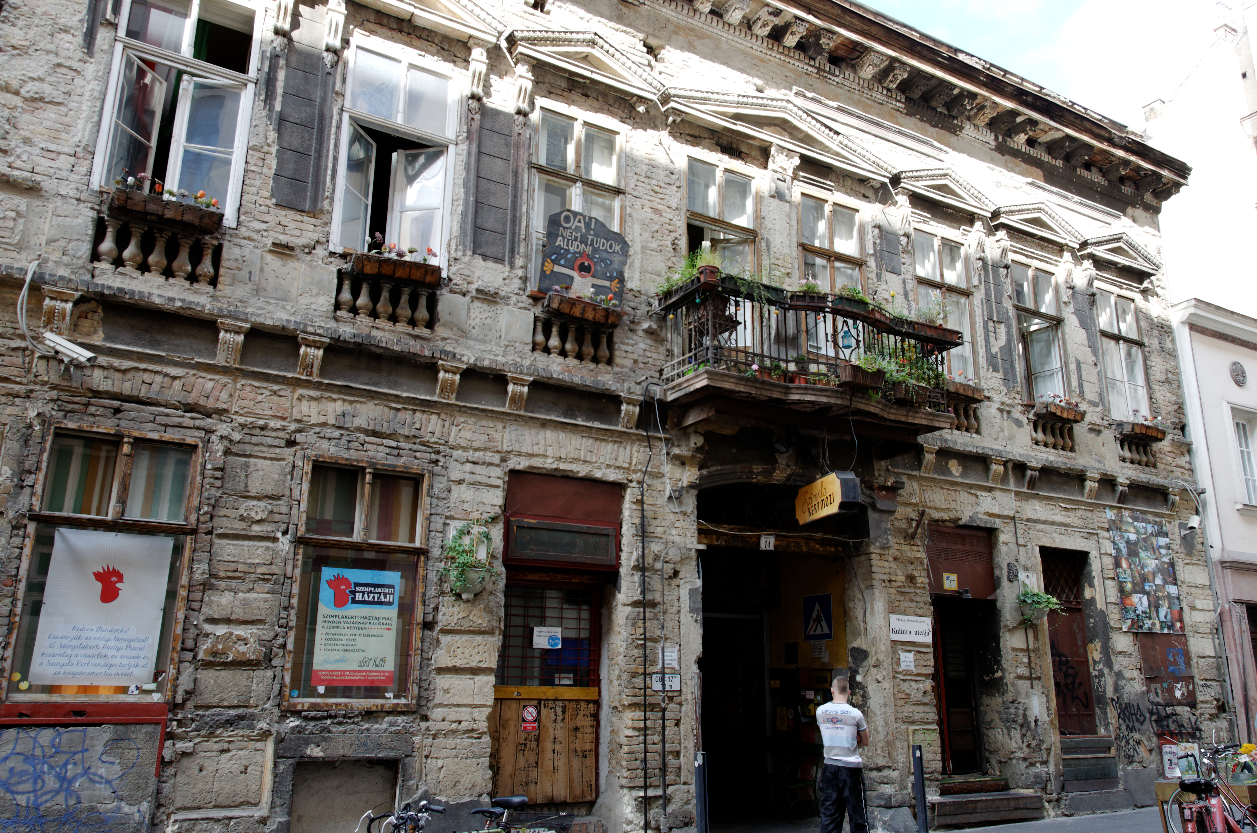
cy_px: 416
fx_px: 941
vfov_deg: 47.7
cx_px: 628
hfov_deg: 67.5
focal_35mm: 27
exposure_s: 1/80
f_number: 6.3
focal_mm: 18
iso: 160
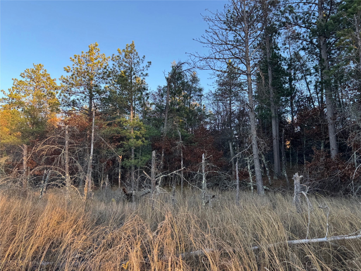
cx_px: 180
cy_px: 136
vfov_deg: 56.8
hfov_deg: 71.6
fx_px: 250
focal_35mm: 24
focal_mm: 6.76
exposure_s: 1/448
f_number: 1.78
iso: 80
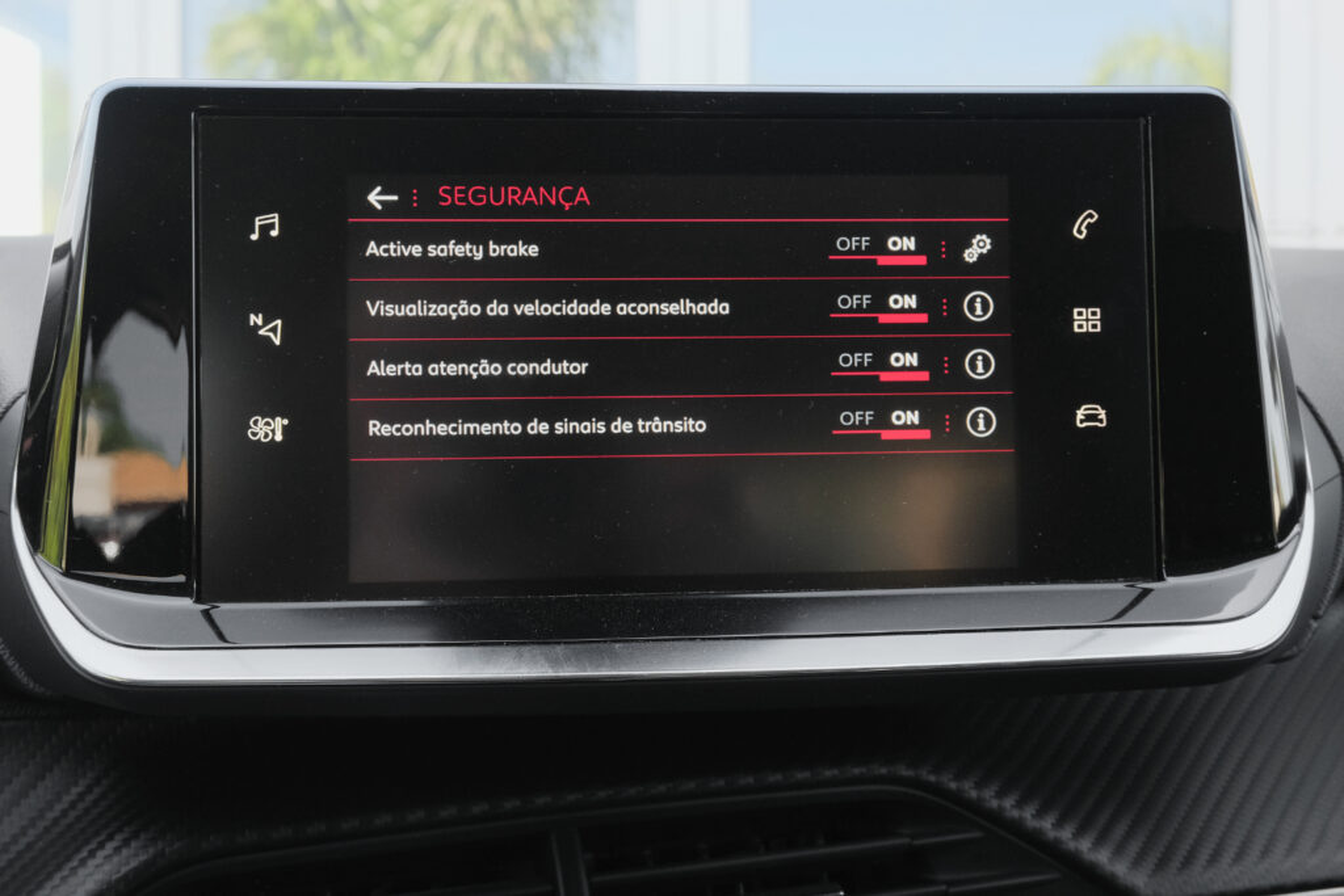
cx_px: 672
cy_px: 448
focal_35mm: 41
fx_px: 1531
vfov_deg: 32.6
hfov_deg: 47.4
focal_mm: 27.1
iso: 2000
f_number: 9
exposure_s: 1/60
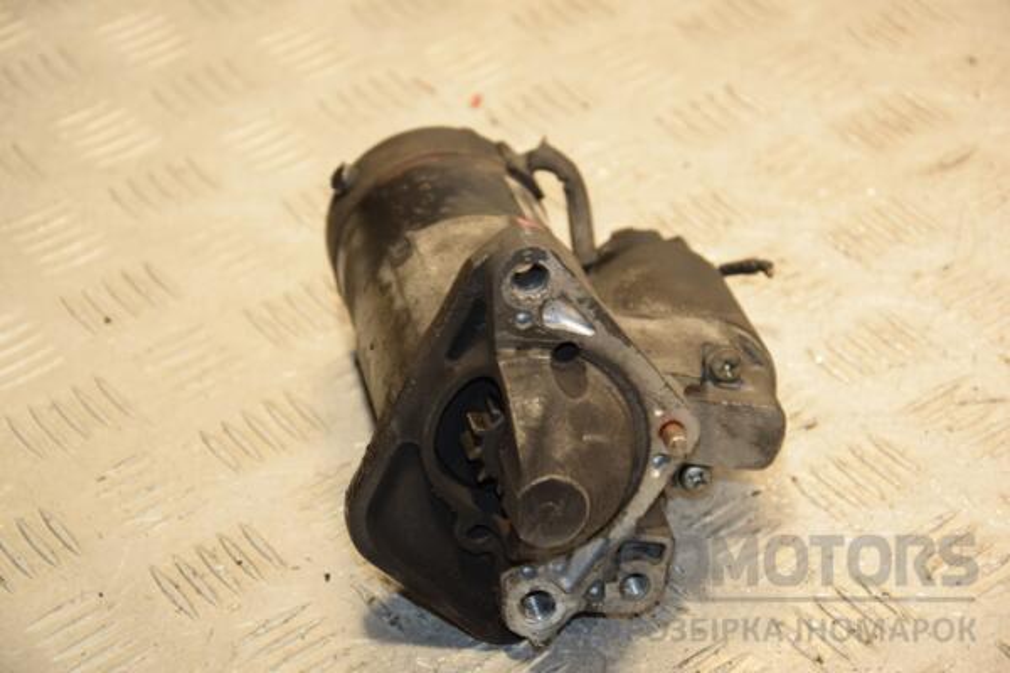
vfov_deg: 13.0
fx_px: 2946
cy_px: 336
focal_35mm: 105
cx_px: 505
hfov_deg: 19.5
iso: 800
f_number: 5.3
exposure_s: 1/200
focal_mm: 70
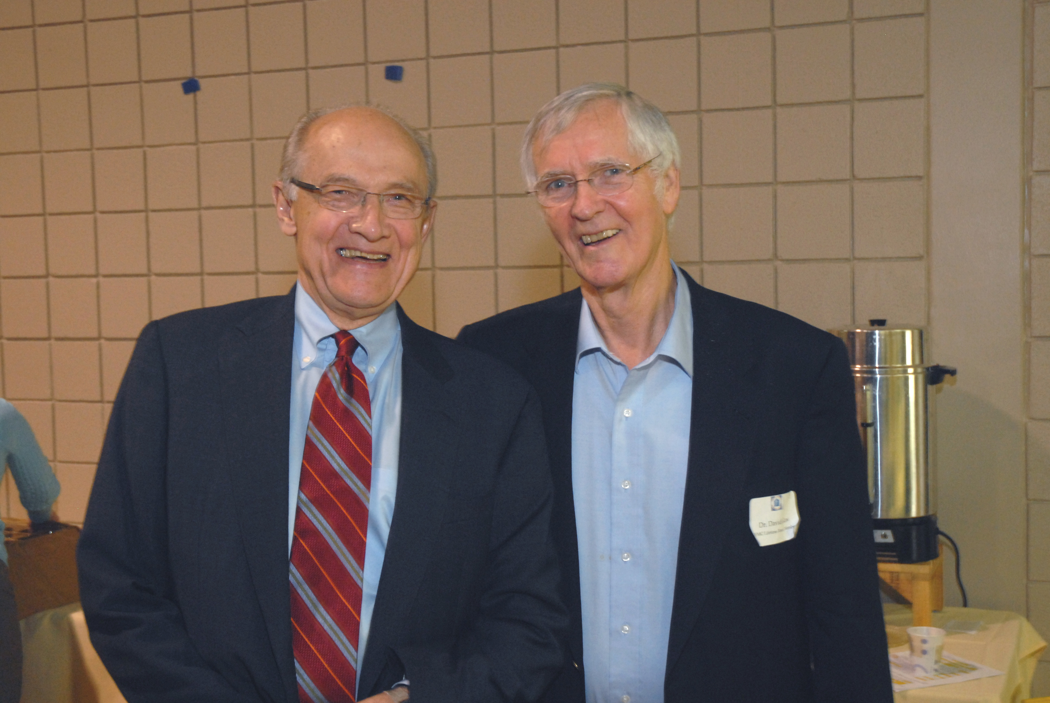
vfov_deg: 26.6
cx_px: 525
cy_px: 352
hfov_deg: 38.8
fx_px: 1489
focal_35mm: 51
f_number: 5
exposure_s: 1/50
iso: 800
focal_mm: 34
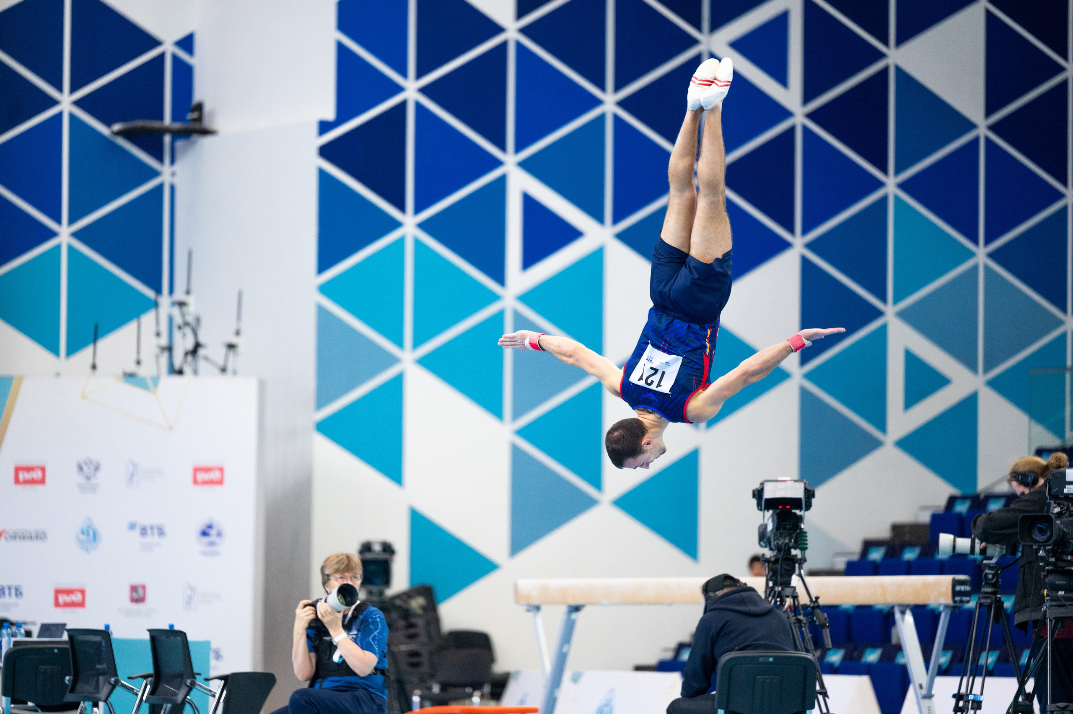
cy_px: 357
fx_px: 5659
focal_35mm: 190
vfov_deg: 7.2
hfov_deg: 10.8
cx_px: 536
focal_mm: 190
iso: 2500
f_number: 2.8
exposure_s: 1/1250
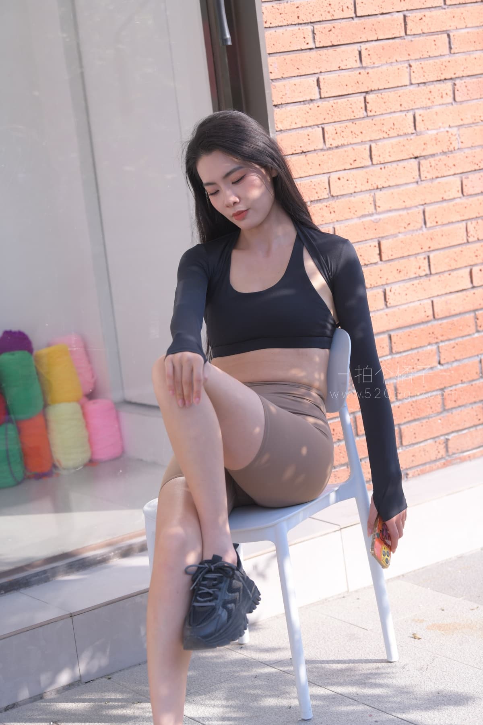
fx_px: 1731
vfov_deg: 23.6
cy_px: 362
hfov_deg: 15.9
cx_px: 242
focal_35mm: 86
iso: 320
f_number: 4
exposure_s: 1/1000
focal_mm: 86
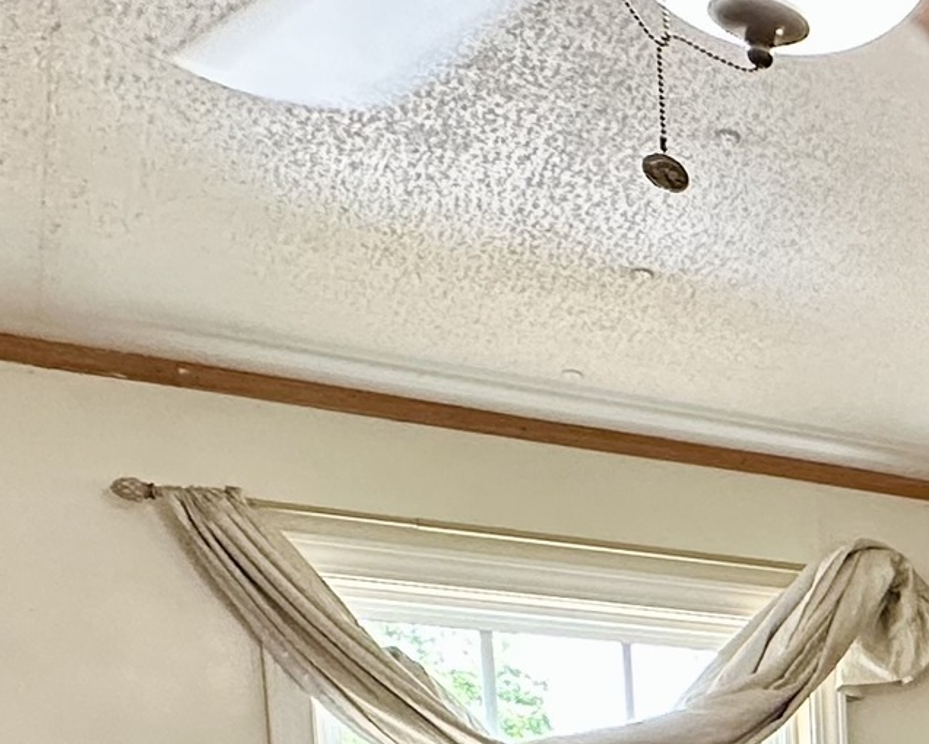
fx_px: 1815
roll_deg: -0.3
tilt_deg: -7.2
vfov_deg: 19.8
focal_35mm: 66
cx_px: 1547
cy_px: 1147
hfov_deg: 21.6
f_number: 2.2
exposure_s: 1/60
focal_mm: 2.22
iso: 250
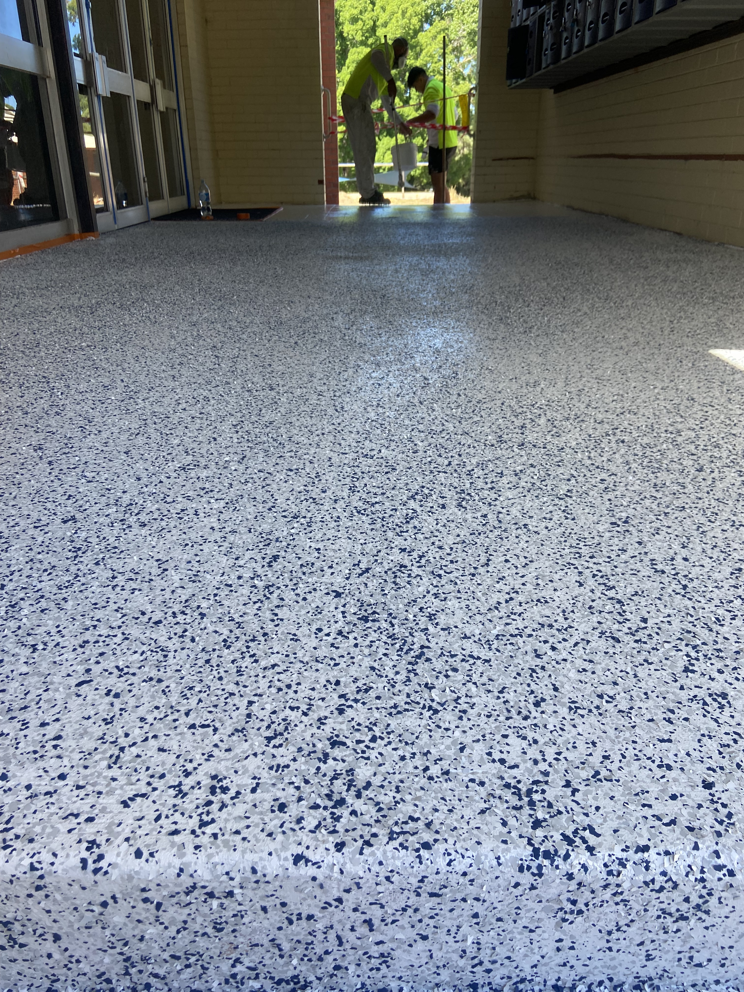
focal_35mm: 26
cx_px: 372
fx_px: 745
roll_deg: +0.6
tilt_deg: -23.6
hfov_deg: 53.1
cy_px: 496
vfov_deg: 67.3
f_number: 1.8
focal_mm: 4.25
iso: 32
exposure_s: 1/456
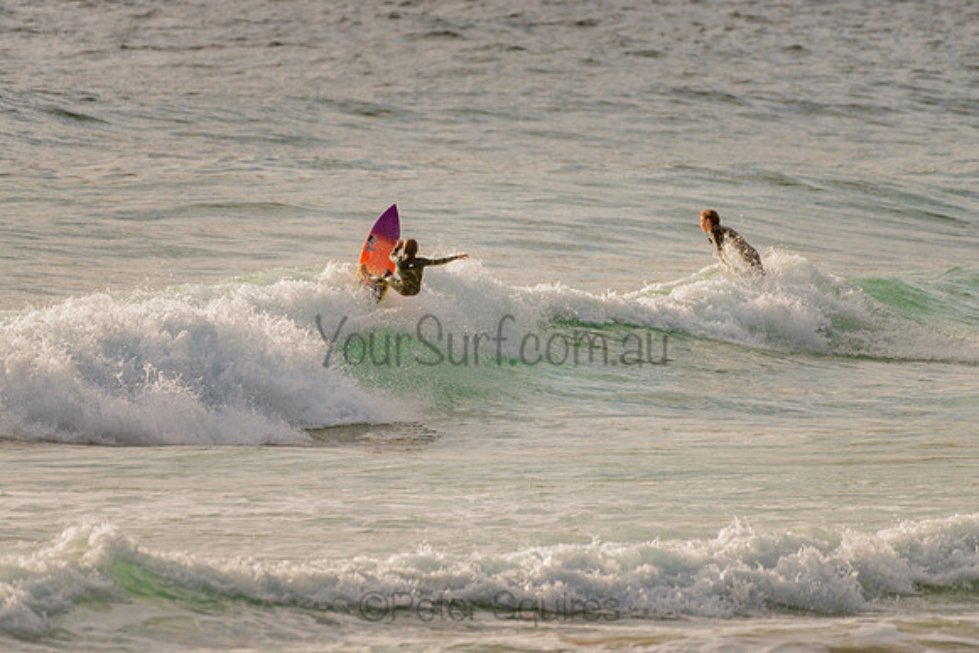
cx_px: 477
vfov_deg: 2.2
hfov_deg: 3.4
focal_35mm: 613
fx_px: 16670
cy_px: 317
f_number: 5.6
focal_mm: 500
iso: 160
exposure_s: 1/2000
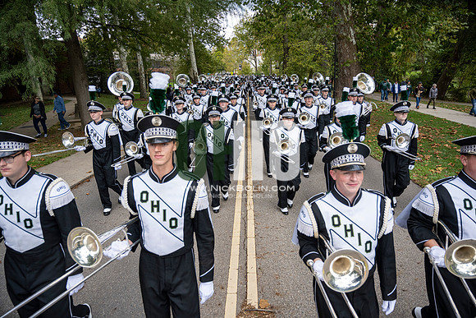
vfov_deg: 53.2
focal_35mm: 24
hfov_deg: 73.7
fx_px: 317
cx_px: 238
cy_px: 159
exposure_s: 1/1000
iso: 500
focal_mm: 24
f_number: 4
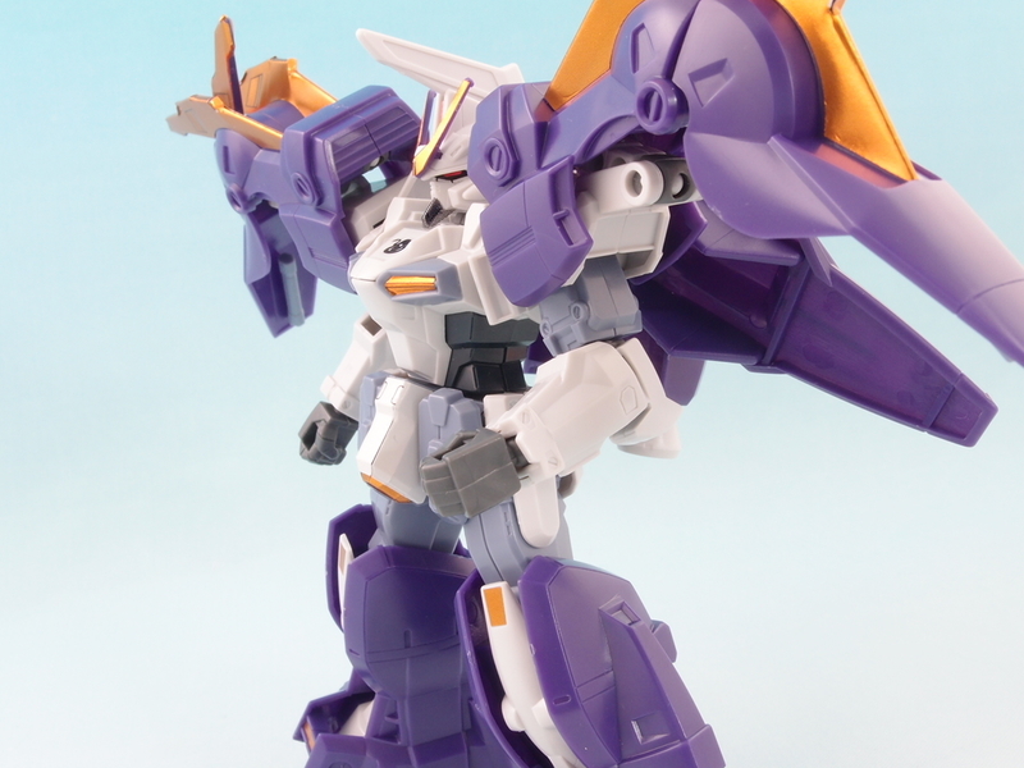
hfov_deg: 49.0
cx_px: 512
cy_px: 384
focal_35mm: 38
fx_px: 1124
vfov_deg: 37.7
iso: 100
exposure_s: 1.3
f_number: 8
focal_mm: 8.16
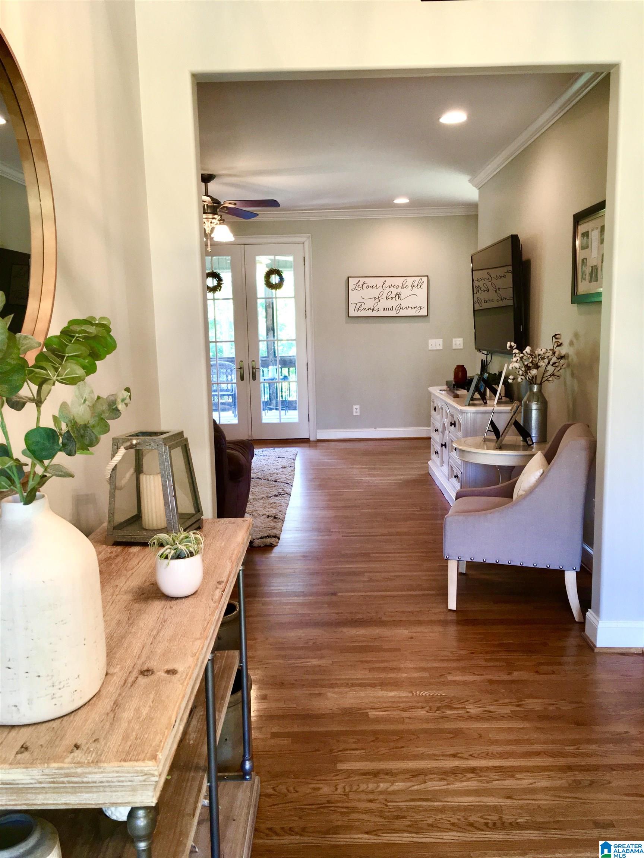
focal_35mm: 29
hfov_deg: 48.2
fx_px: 719
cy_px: 429
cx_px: 322
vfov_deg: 61.7
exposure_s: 1/30
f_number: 2.2
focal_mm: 4.15
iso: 40
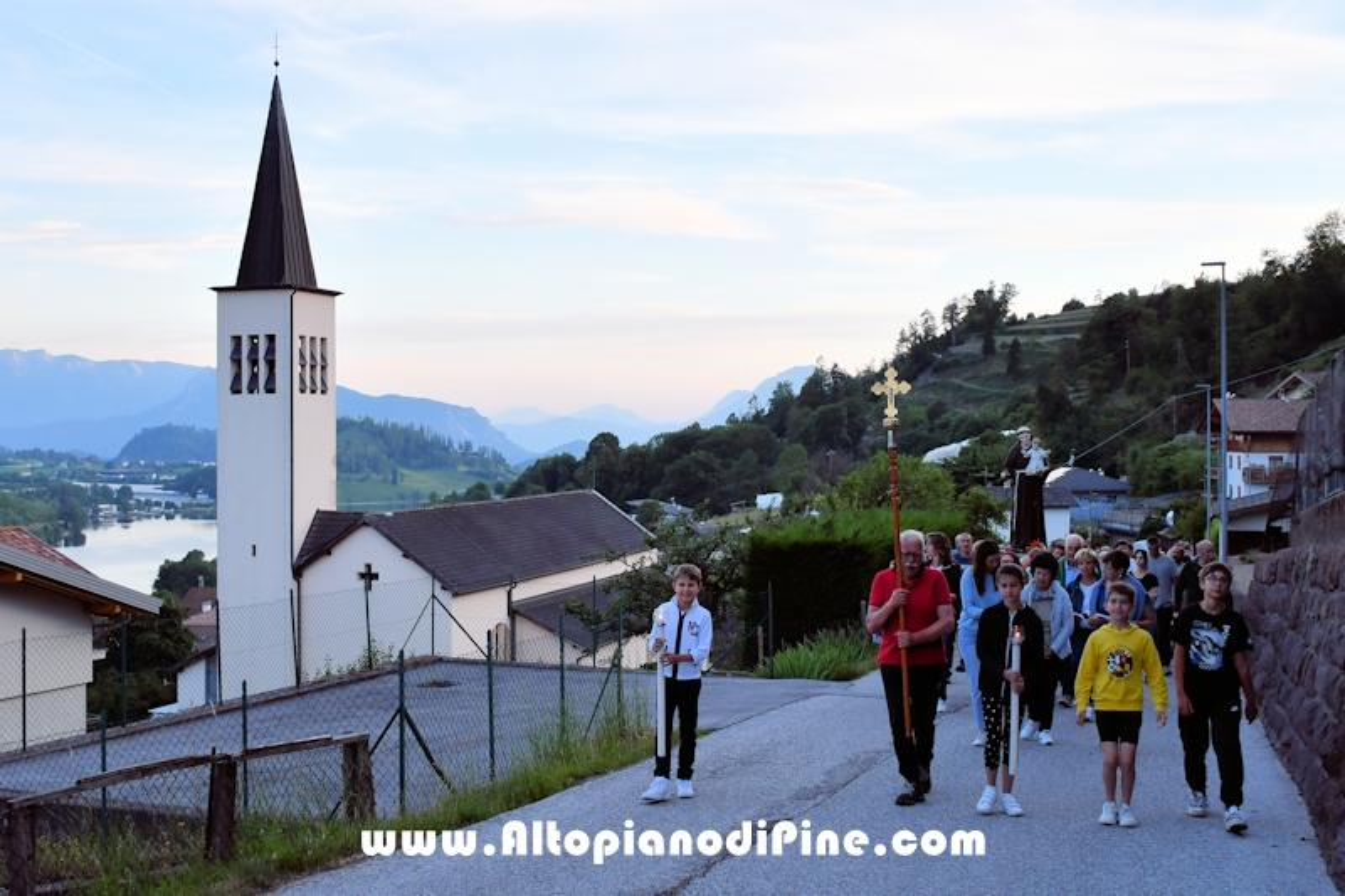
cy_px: 448
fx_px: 1233
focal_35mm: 33
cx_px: 672
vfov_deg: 40.0
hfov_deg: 57.2
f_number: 4.5
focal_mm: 22
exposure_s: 1/250
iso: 400
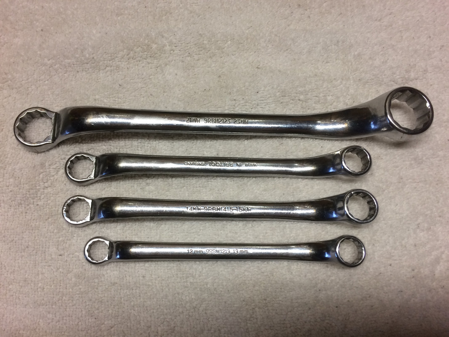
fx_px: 376
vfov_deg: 48.2
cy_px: 168
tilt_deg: -75.3
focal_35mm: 29
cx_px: 224
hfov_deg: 61.7
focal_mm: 4.15
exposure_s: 1/30
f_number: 2.2
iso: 80
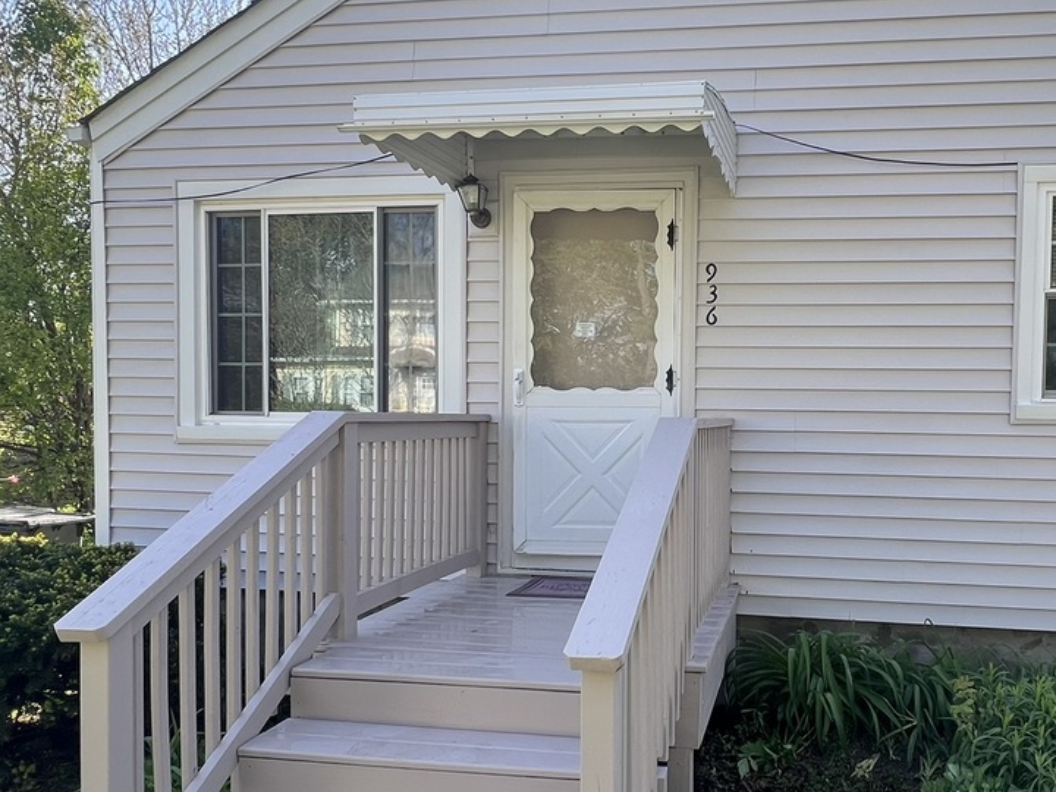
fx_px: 793
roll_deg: -0.2
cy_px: 446
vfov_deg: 52.9
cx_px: 708
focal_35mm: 26
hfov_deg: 65.4
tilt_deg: -1.5
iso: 32
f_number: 1.8
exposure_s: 1/300
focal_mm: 1.57
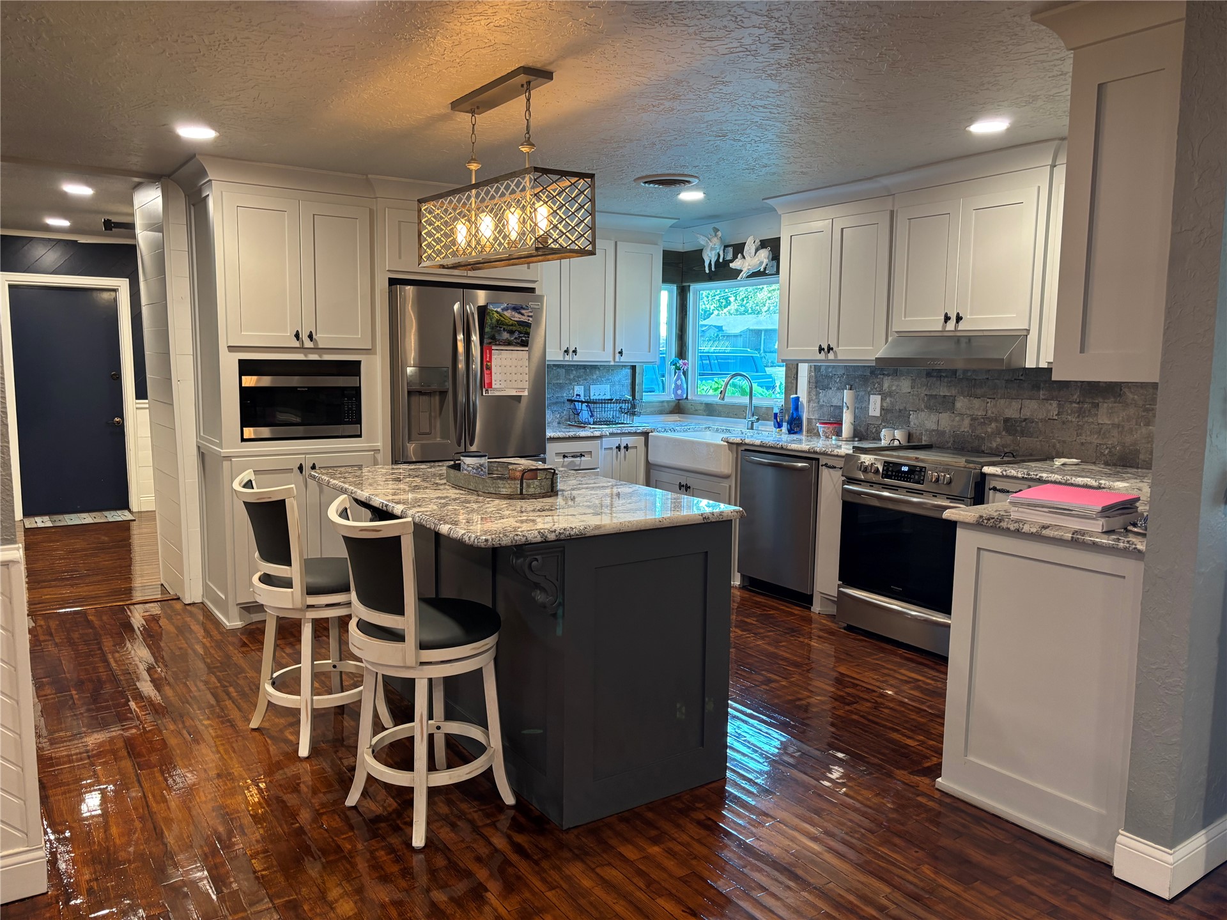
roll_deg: -1.2
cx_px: 614
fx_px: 922
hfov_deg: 67.3
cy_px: 460
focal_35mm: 26
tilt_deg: -7.0
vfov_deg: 53.1
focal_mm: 5.96
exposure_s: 1/60
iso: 160
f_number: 1.6
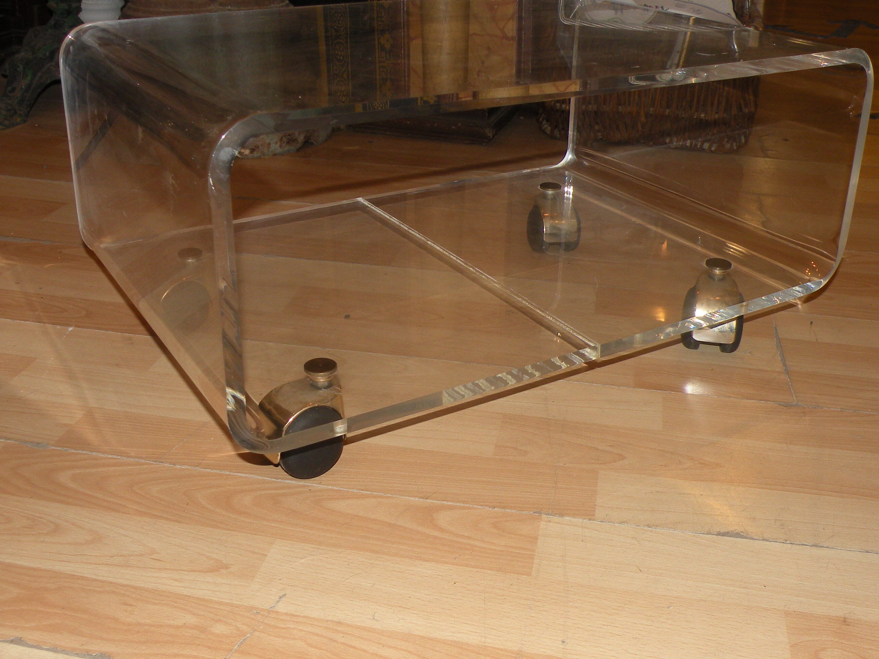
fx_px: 965
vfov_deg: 37.7
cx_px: 432
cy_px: 297
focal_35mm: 38
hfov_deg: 49.0
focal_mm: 4.7
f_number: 2.8
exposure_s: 1/30
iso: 64
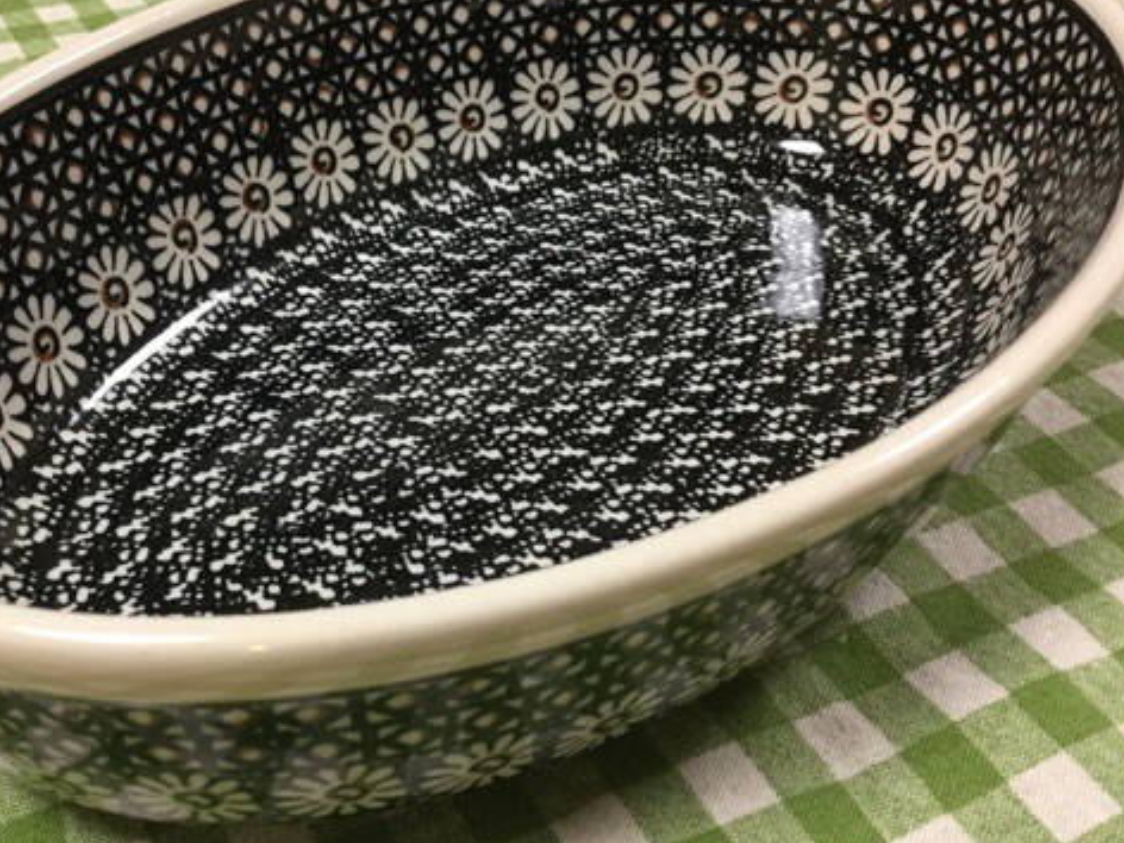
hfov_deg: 44.5
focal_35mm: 42
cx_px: 433
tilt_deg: -39.9
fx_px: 1364
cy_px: 414
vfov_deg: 34.3
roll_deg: +0.0
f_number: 2.4
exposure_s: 1/30
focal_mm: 3.3
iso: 100
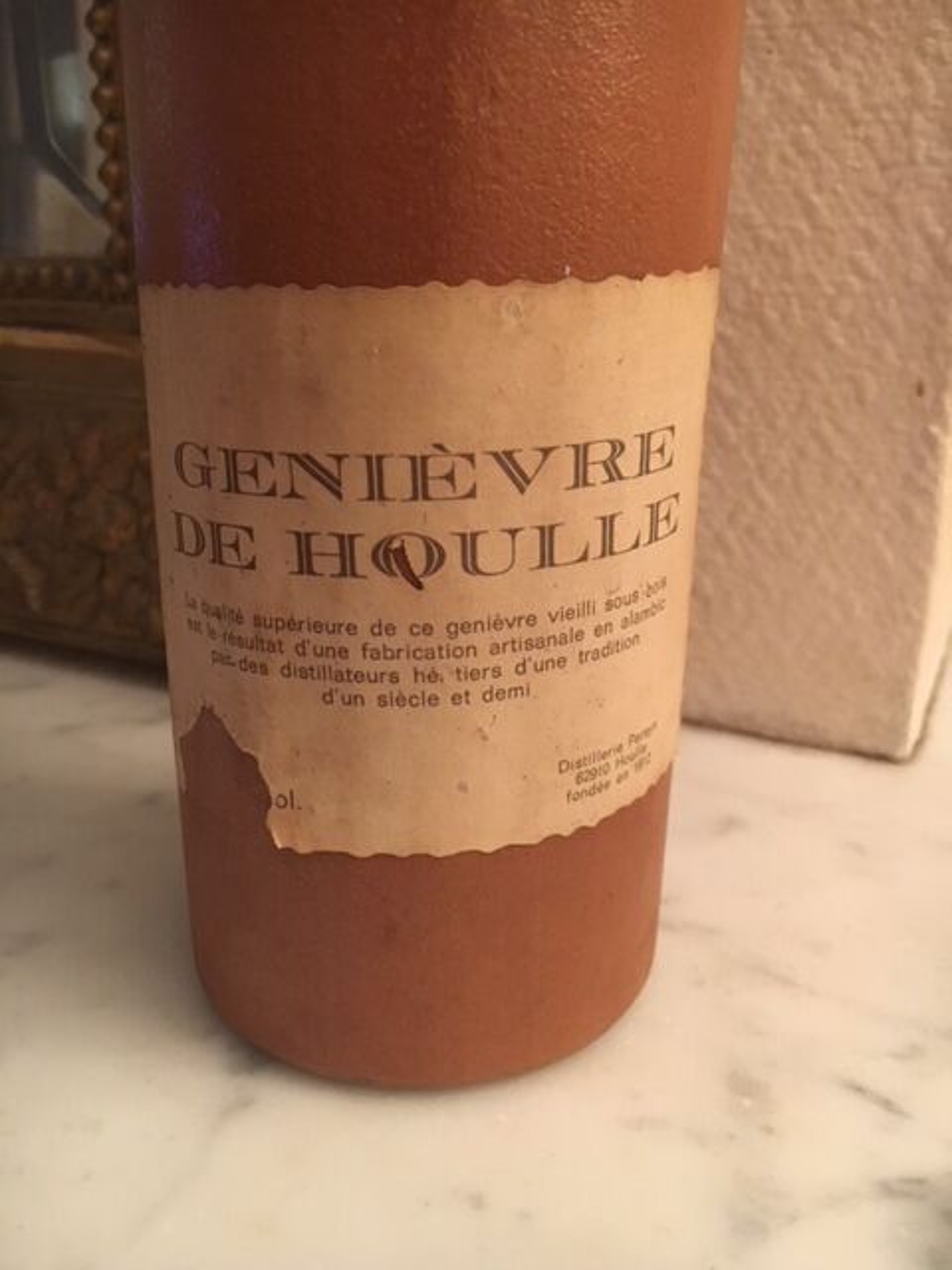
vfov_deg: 61.7
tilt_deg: -18.5
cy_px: 635
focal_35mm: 29
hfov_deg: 48.2
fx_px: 1063
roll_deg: -1.1
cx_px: 476
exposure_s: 1/25
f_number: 2.2
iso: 200
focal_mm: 4.15
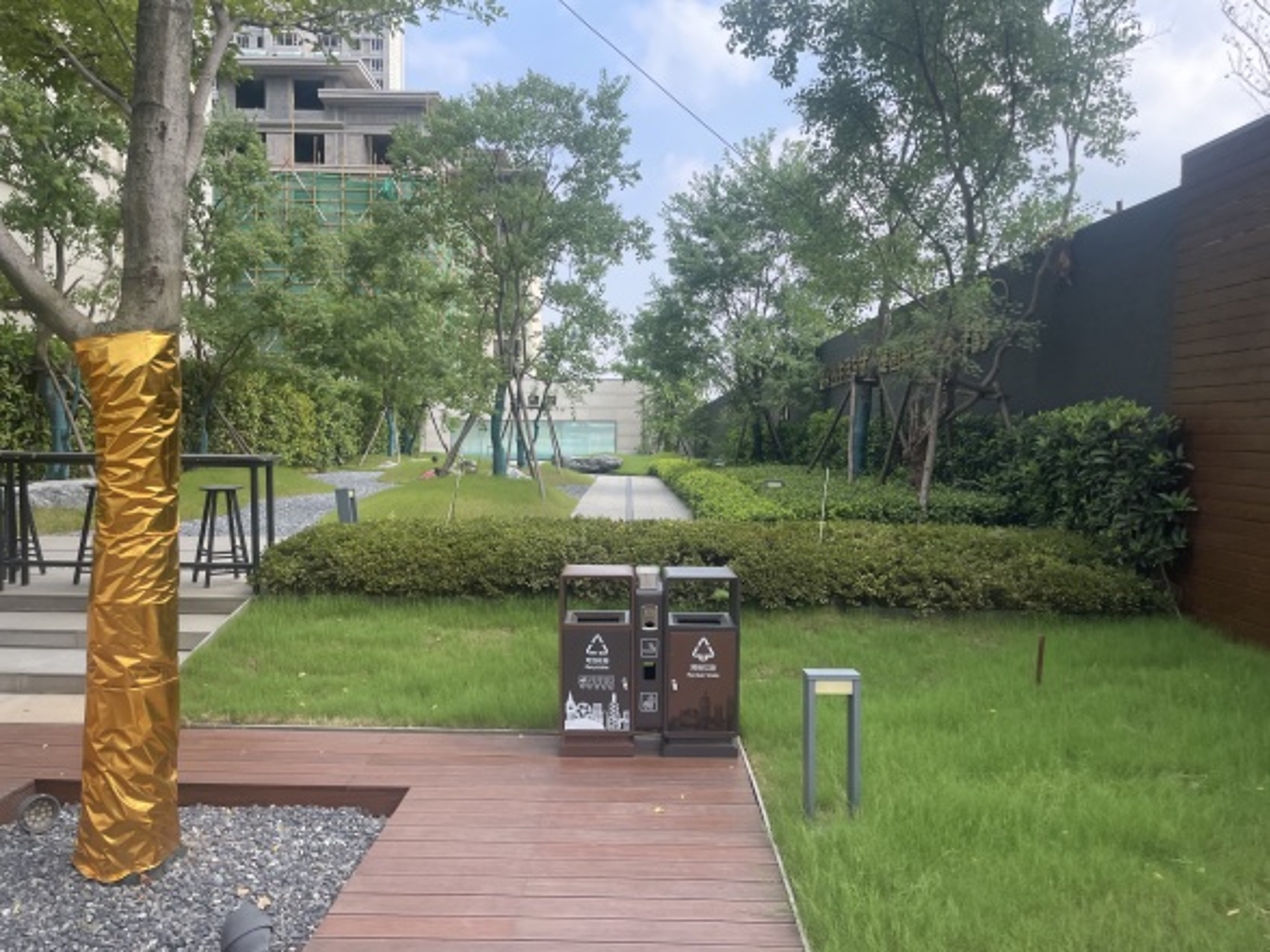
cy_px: 476
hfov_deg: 67.3
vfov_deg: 53.0
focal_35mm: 26
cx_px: 635
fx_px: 954
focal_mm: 4.2
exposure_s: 1/796
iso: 32
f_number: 1.6
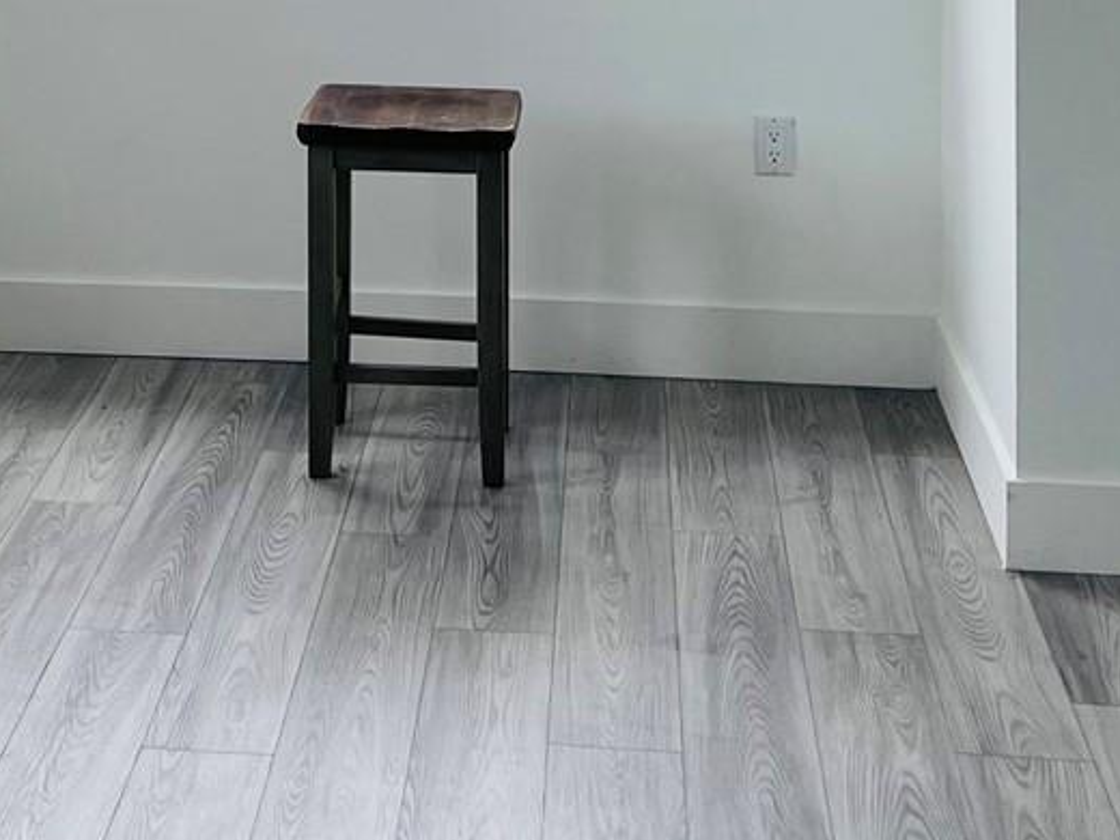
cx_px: 321
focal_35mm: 80
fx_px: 2588
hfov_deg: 24.2
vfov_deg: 16.8
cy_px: -401
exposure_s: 1/121
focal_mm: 5.7
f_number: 1.5
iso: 50
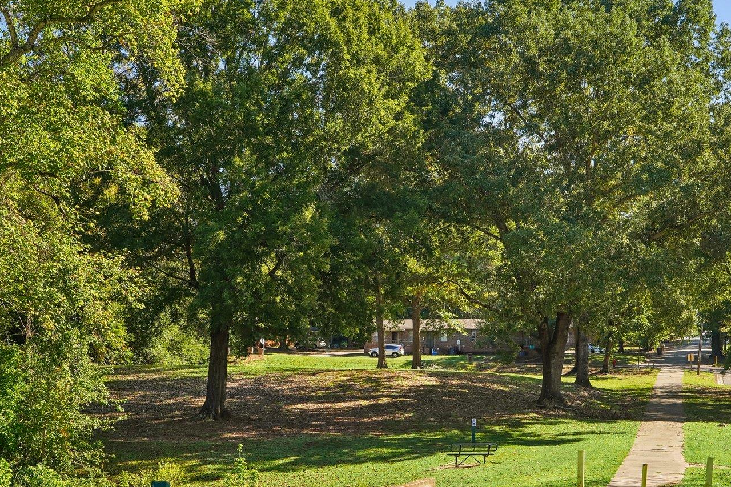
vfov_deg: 27.9
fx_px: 974
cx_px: 424
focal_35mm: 48
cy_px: 331
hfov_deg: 41.0
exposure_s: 1/30
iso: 125
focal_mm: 20
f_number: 8
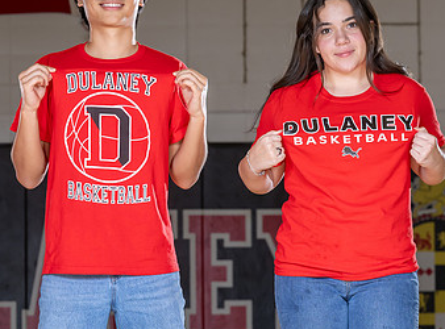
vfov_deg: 7.6
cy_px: 195
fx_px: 2482
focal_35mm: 194
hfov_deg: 10.2
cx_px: 122
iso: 400
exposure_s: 1/100
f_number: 5
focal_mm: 78
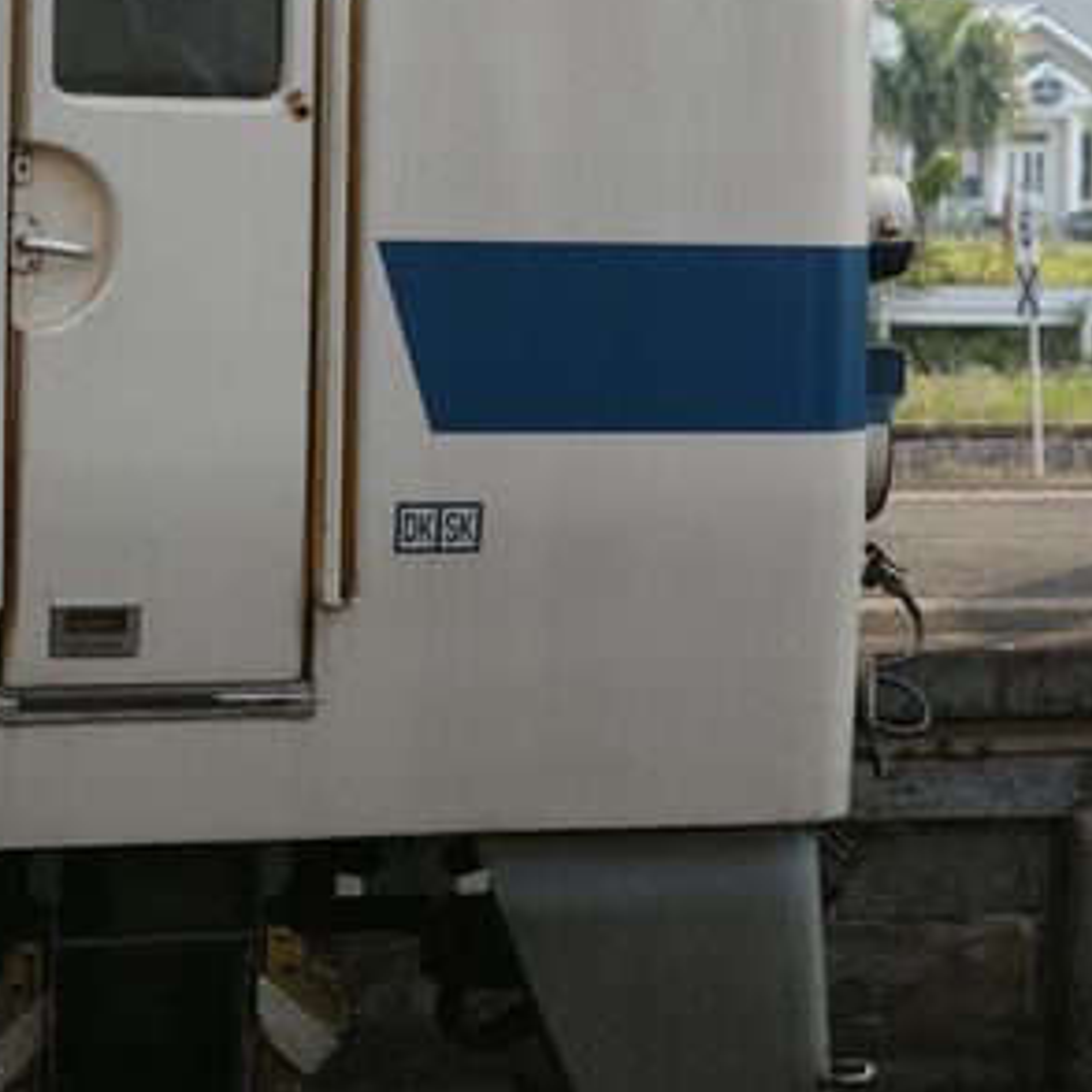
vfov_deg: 13.3
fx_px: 4640
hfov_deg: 13.4
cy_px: 137
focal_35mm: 130
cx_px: 687
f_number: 4
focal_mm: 50
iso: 100
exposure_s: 1/400
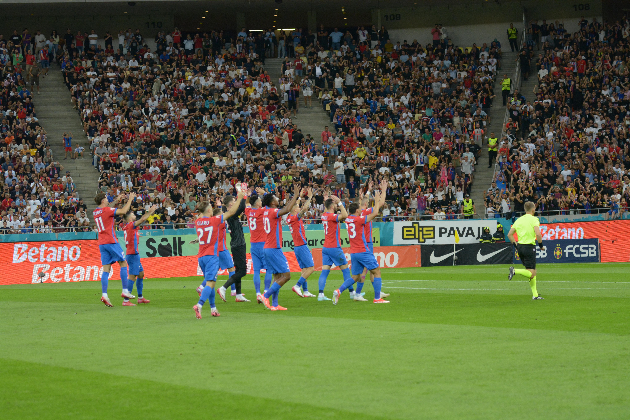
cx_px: 315
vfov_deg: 13.0
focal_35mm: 105
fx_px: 1837
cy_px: 210
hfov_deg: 19.5
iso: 1600
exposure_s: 1/1000
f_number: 2.8
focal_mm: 70
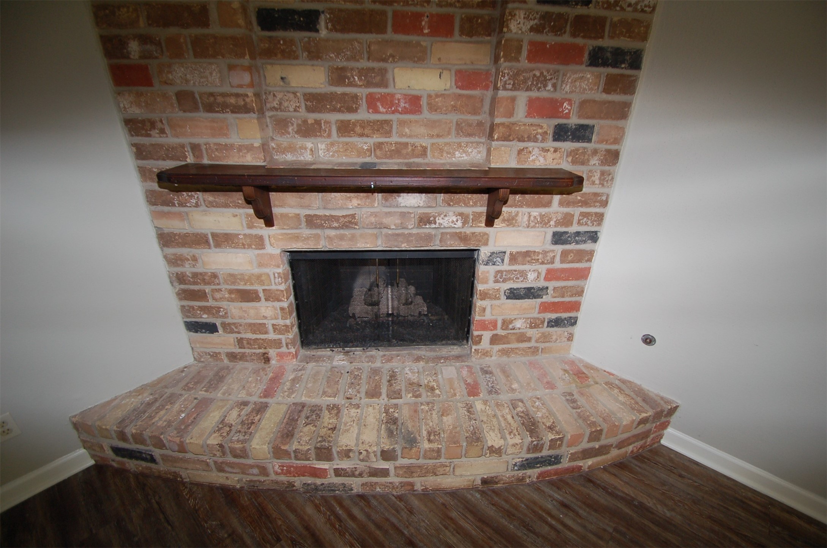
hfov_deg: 100.5
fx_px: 344
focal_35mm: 15
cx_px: 414
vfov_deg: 77.1
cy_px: 274
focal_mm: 10
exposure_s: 1/60
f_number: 4
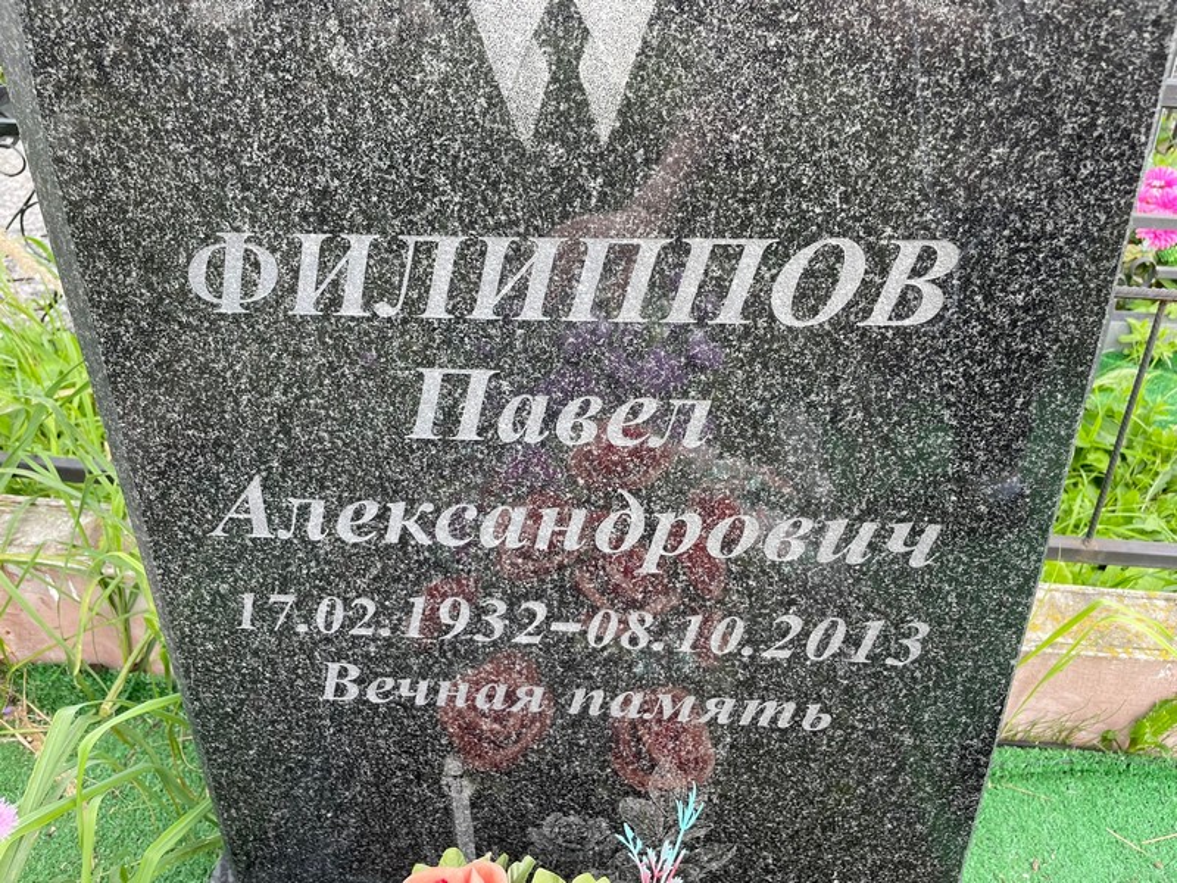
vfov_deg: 53.1
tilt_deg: -29.6
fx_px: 884
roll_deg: -0.8
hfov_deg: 67.3
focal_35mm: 26
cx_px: 588
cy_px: 442
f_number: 1.6
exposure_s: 1/278
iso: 32
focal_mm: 4.2
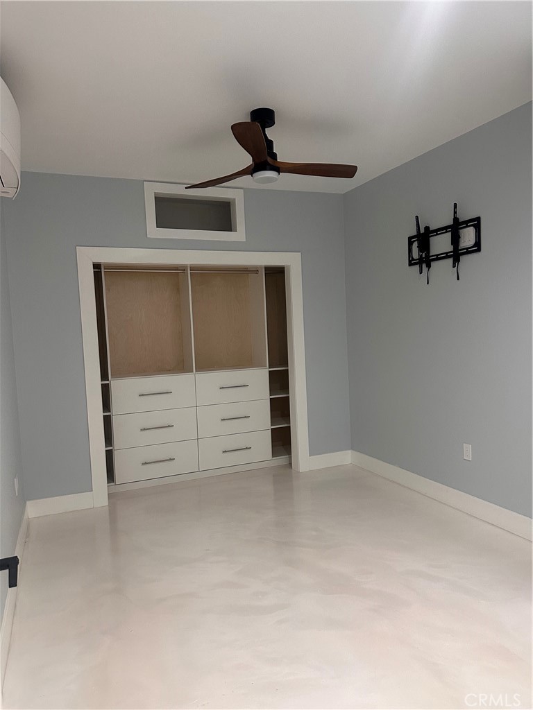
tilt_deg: -2.7
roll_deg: +0.8
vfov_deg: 71.6
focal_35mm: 24
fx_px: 493
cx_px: 266
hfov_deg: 56.8
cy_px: 355
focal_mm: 6.86
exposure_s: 1/60
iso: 320
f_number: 1.78
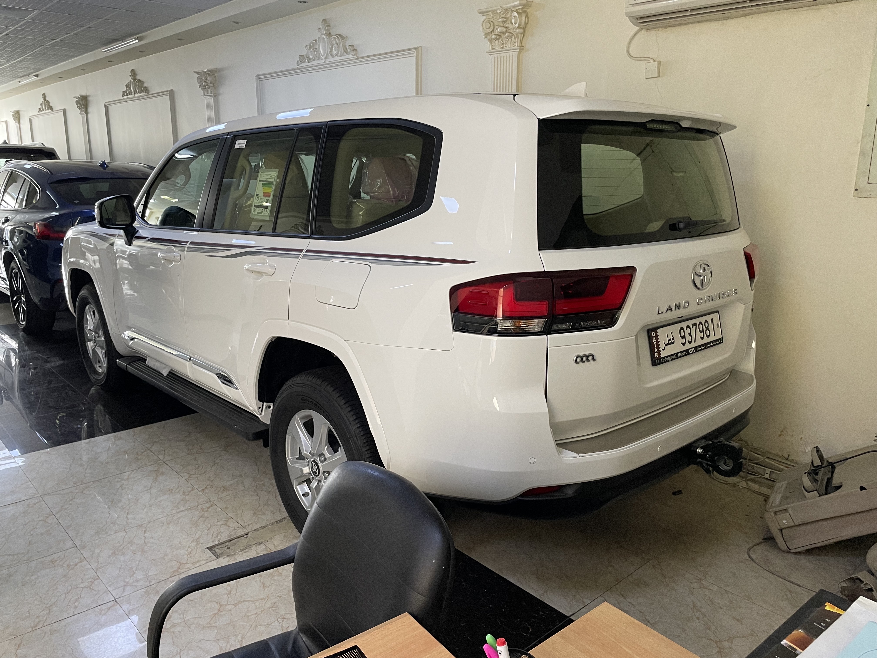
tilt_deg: -14.3
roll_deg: -0.8
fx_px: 659
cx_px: 438
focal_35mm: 26
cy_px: 329
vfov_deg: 53.1
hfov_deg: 67.3
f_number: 1.6
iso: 125
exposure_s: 1/91
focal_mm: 4.2
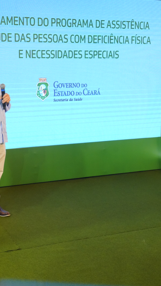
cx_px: 39
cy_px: 141
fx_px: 425
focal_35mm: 56
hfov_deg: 21.3
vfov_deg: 37.2
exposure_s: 1/100
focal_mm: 35
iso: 3200
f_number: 7.1
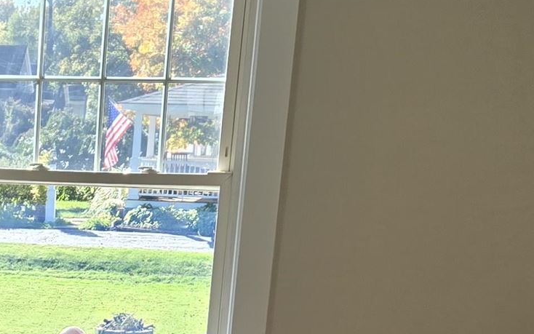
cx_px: -60
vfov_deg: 11.9
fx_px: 1485
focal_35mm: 102
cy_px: 584
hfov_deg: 19.5
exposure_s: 1/229
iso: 25
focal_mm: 5.4
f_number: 1.8
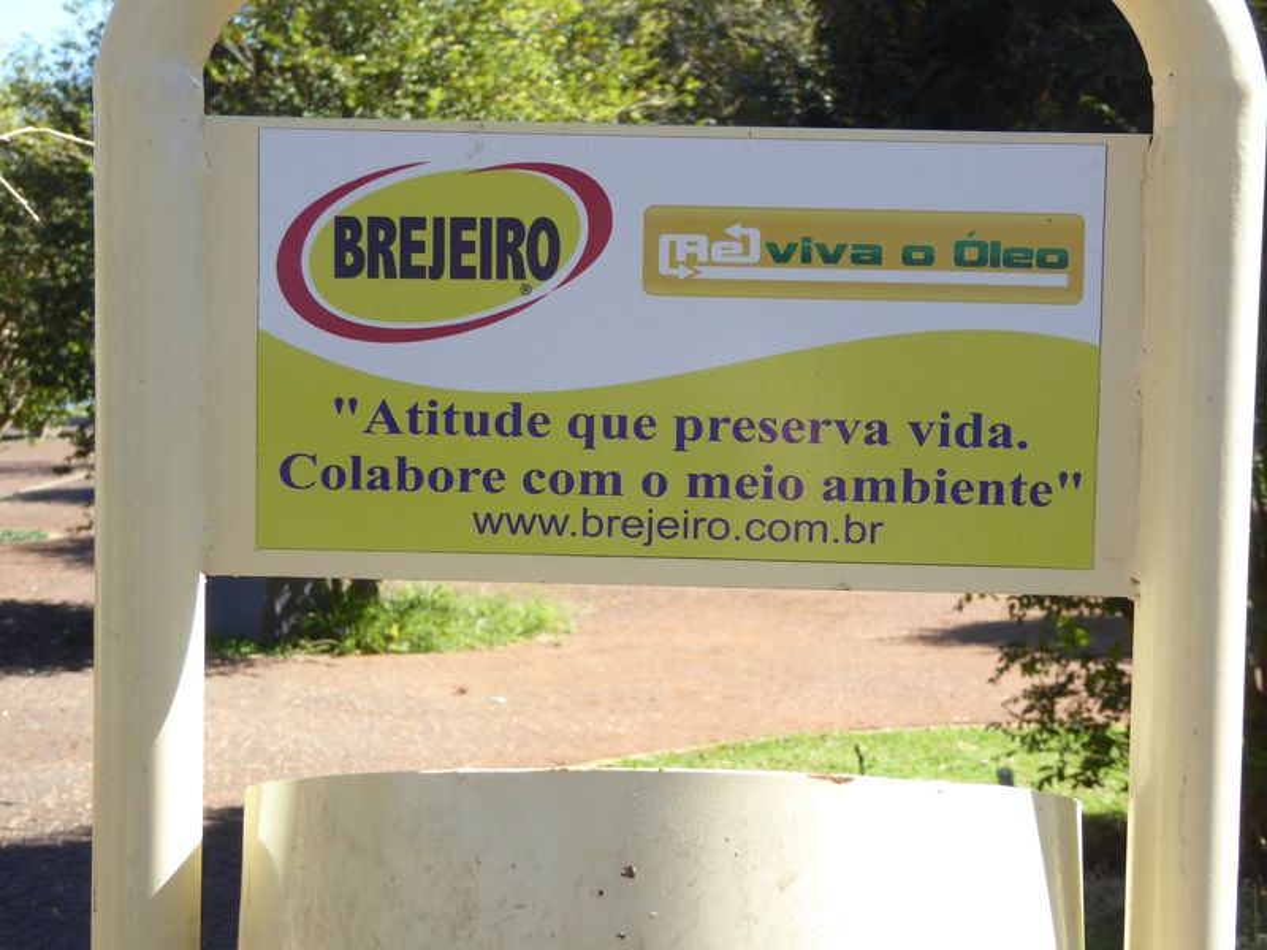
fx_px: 2526
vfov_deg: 21.3
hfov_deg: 28.2
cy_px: 475
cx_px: 634
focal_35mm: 69
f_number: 4.4
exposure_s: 1/125
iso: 80
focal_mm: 11.7
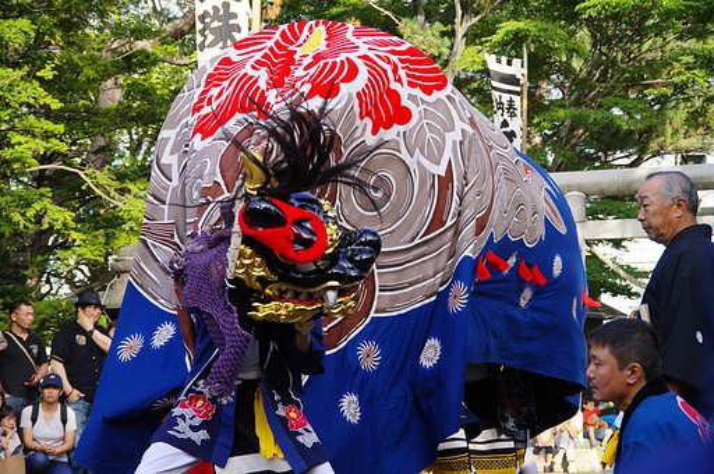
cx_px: 357
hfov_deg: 28.1
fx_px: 1426
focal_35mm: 72
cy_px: 237
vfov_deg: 18.9
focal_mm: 48
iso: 640
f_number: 5.6
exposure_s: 1/500
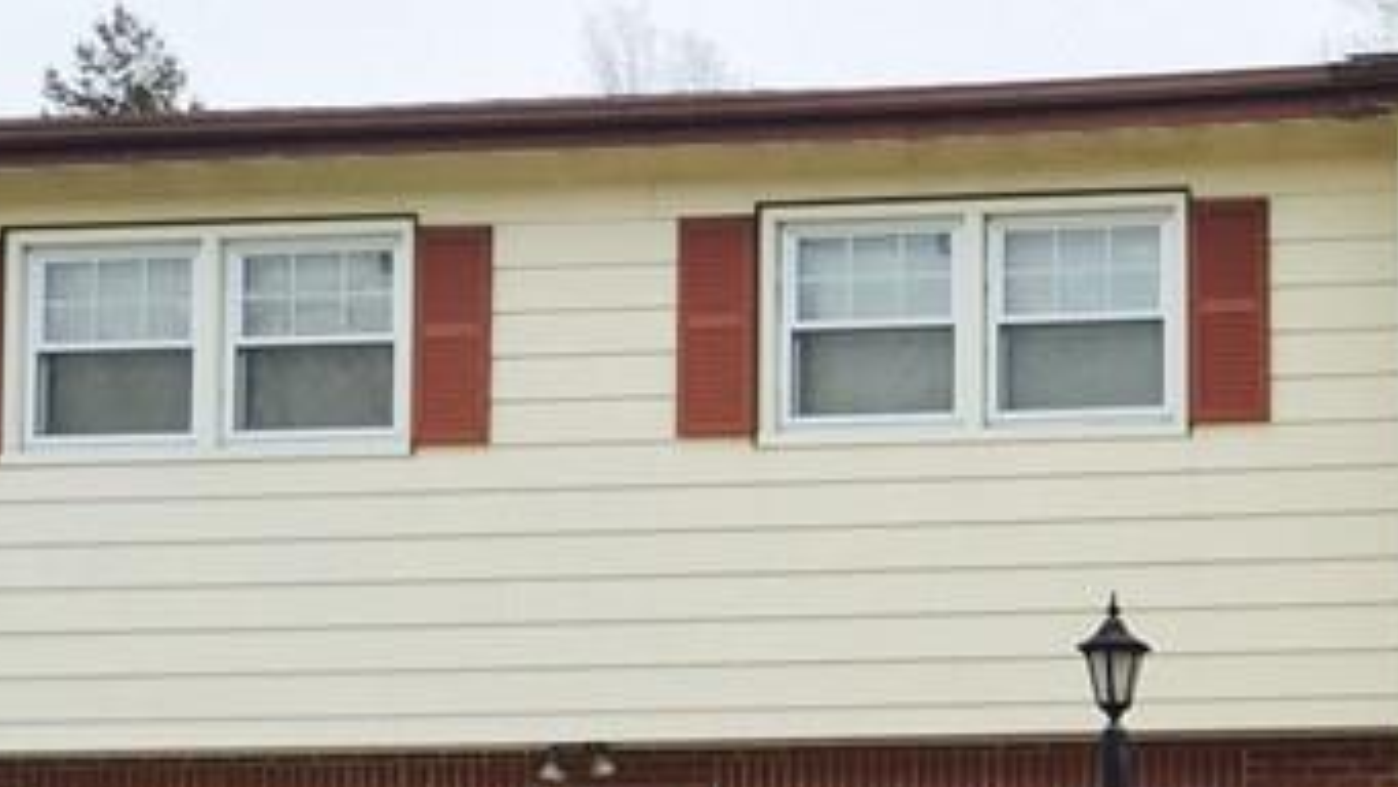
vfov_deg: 12.6
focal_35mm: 95
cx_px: 1705
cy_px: 717
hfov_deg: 20.8
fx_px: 3522
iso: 32
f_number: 2.2
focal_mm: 4.15
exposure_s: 1/824
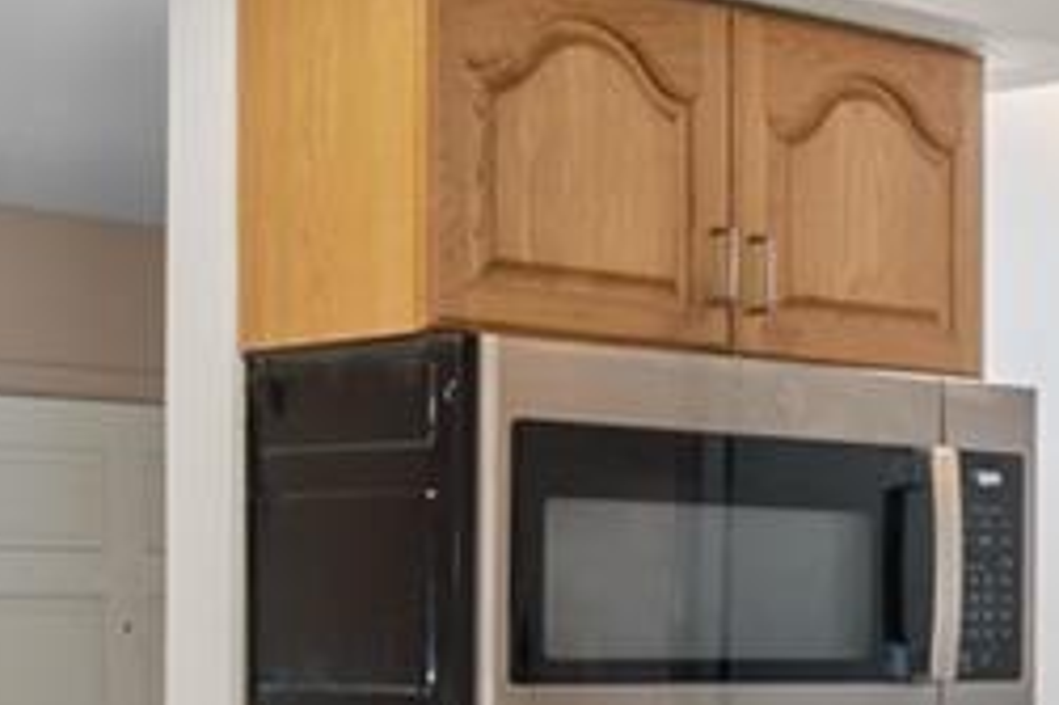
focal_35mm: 102
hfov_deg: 18.6
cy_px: 756
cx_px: 1384
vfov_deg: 13.2
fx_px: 2998
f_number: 9
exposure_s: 3.2
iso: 320
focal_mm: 16
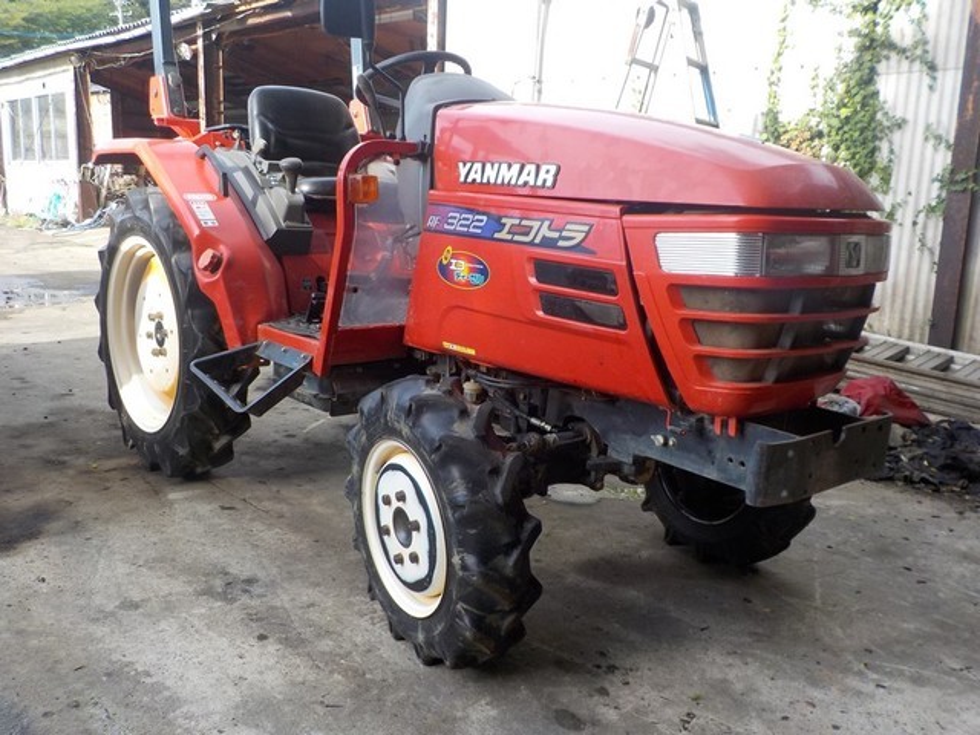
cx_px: 490
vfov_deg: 46.8
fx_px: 849
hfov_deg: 60.0
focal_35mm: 30
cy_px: 368
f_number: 3.3
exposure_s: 1/200
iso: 125
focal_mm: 4.1
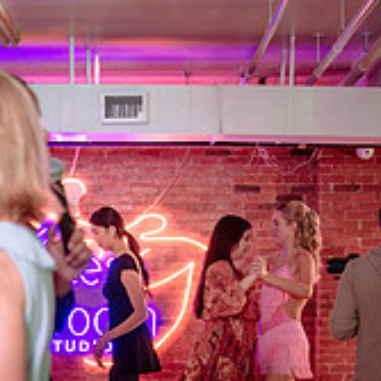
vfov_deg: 14.1
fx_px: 1519
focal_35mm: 122
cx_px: 103
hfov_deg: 14.2
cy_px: 355
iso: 800
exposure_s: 1/60
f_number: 2.8
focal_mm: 38
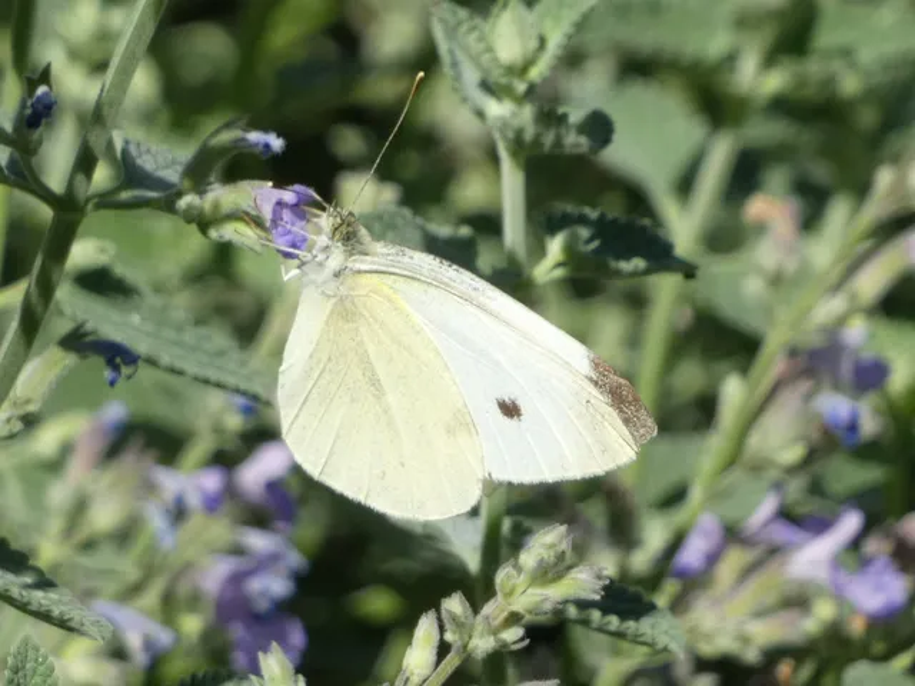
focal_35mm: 413
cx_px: 458
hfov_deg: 4.8
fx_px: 10917
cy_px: 343
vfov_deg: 3.6
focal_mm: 74
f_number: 5.6
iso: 80
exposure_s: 1/320
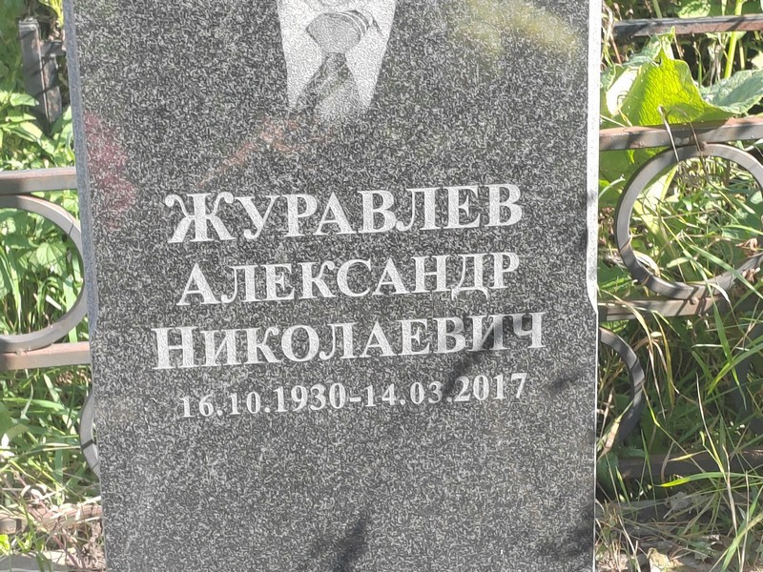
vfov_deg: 16.6
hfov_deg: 22.0
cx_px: 382
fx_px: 1962
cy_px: 286
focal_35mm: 89
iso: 100
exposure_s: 1/220
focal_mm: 5.52
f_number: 1.9
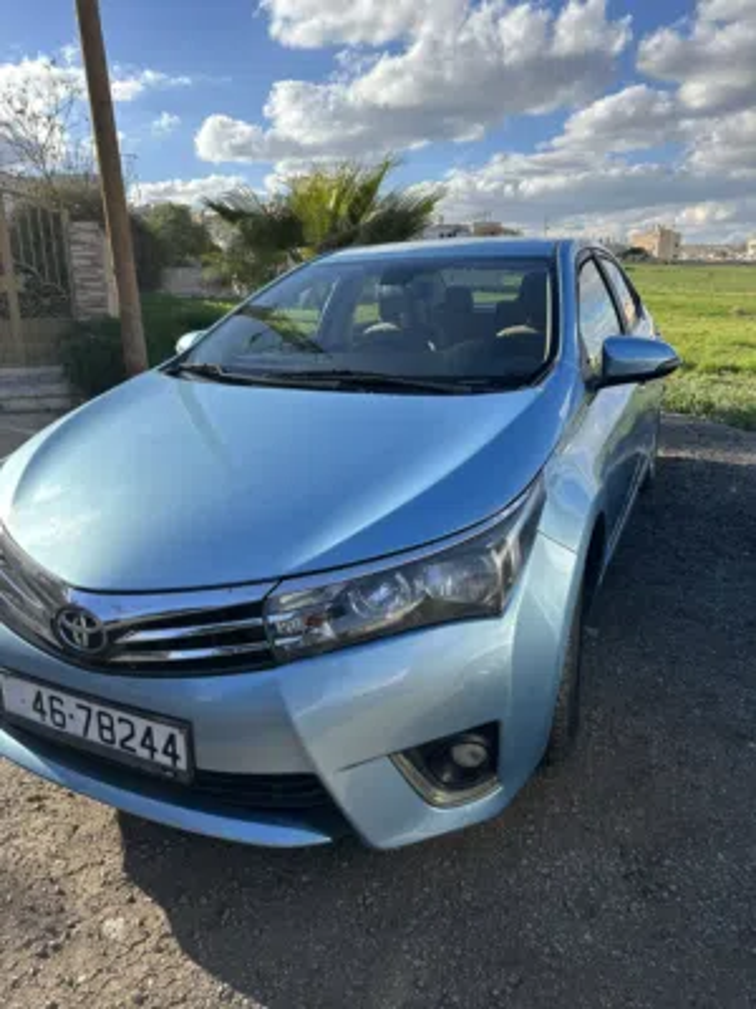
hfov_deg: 56.8
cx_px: 378
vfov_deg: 71.6
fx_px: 699
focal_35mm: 24
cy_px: 504
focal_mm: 6.86
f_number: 1.78
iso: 80
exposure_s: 1/2732
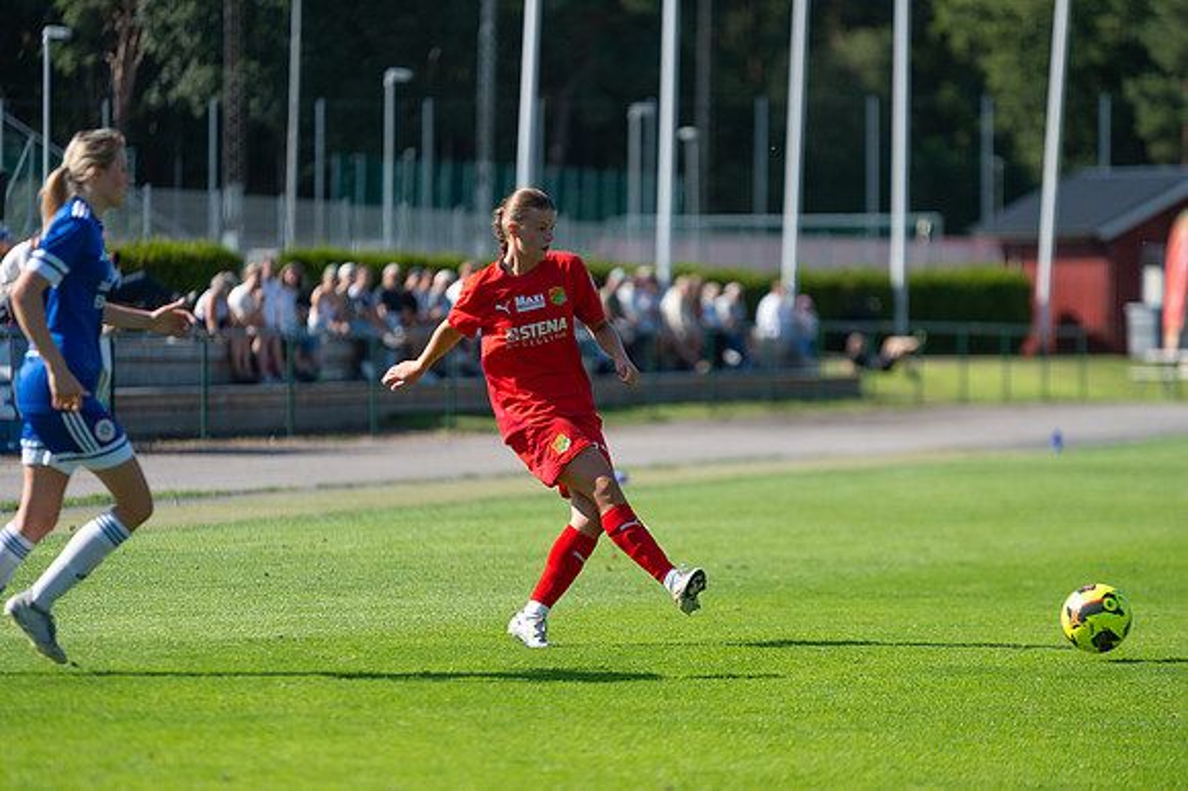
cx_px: 594
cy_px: 396
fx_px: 6596
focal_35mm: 200
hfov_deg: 10.3
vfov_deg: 6.9
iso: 320
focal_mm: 200
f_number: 3.2
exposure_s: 1/2500
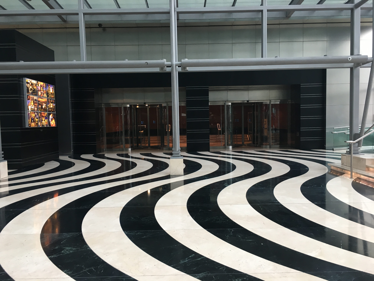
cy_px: 140
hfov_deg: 61.7
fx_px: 313
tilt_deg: -2.4
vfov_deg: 48.2
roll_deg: +0.8
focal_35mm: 29
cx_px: 187
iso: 64
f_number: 2.2
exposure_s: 1/33
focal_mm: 4.15
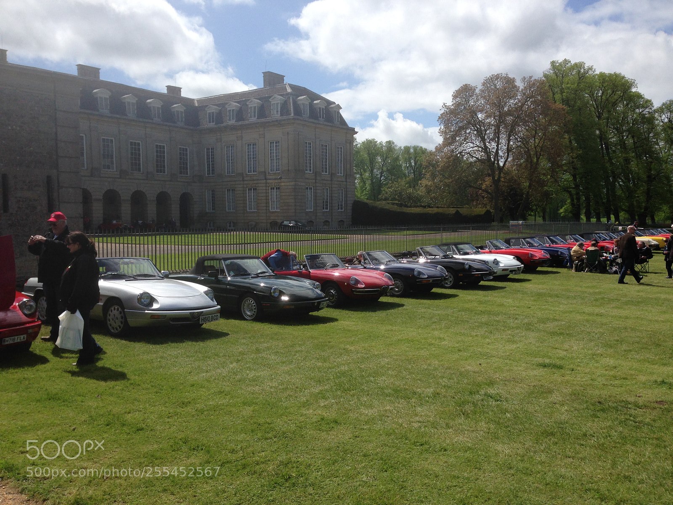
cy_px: 252
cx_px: 336
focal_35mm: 33
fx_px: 642
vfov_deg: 42.9
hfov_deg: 55.4
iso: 50
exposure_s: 1/2358
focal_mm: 4.12
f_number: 2.4
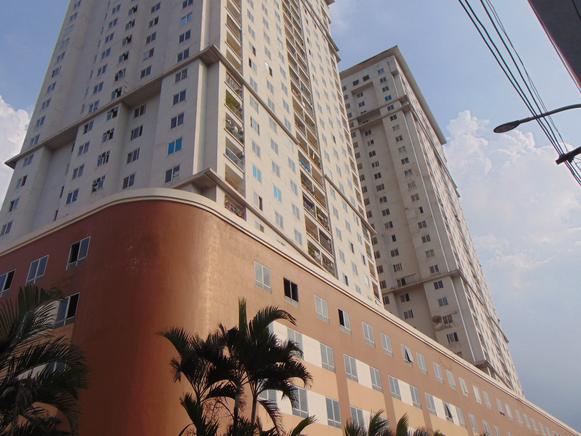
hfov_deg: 59.9
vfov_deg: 46.7
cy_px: 190
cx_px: 269
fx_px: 504
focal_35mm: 30
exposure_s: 1/1500
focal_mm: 4.5
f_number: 7.7
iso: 80
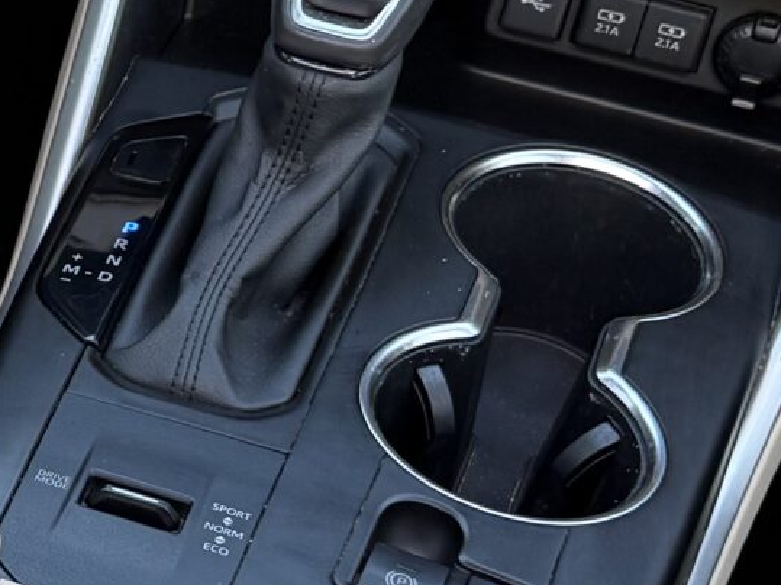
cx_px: -483
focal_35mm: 114
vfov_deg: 13.0
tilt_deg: -35.4
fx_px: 2571
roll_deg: -1.1
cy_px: 233
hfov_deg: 15.5
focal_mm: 6.76
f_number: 1.78
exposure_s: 1/121
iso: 125
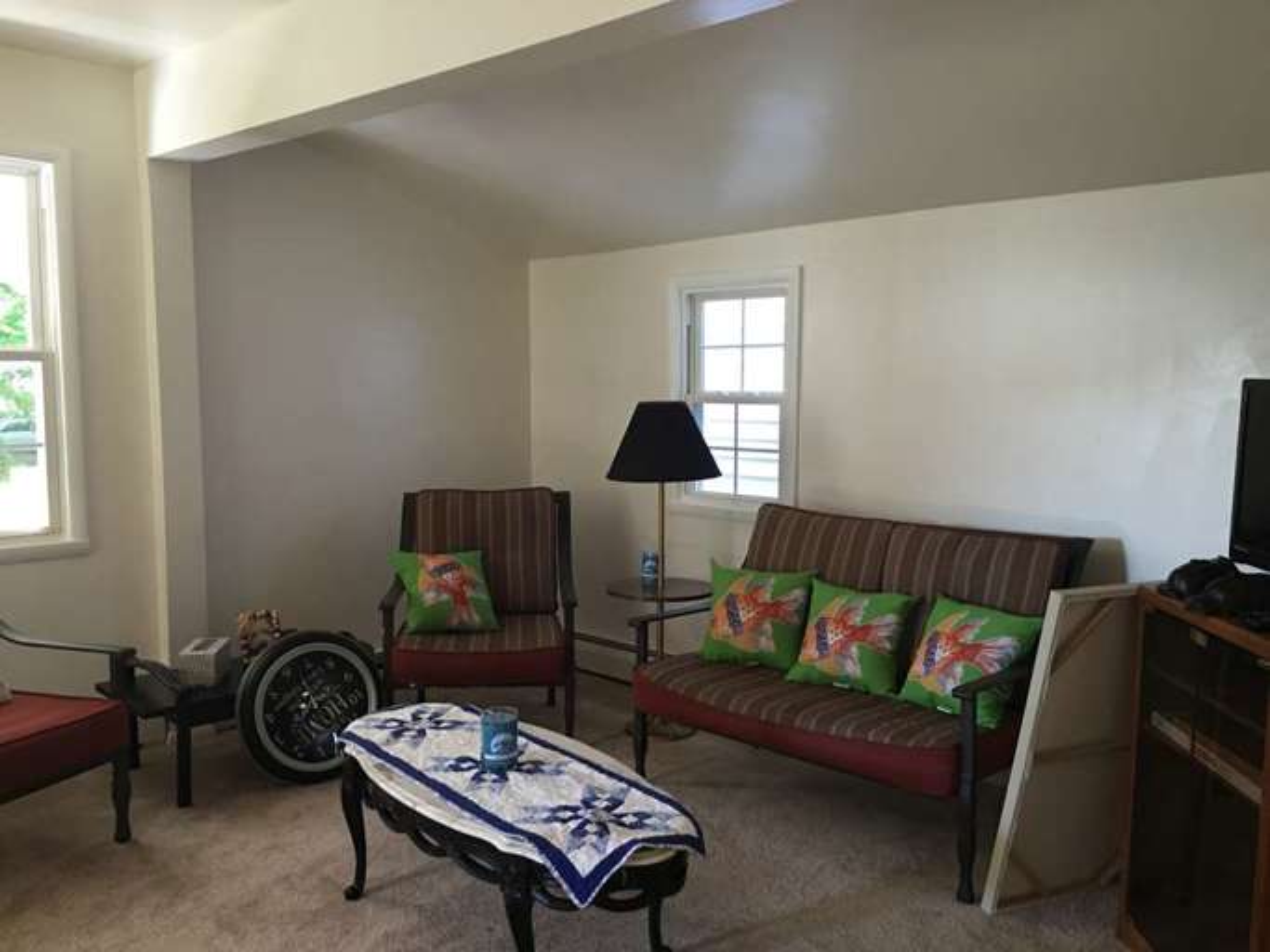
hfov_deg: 61.7
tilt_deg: -3.5
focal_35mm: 29
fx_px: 1064
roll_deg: +0.2
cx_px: 635
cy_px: 476
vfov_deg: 48.2
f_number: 2.2
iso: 64
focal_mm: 4.15
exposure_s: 1/15
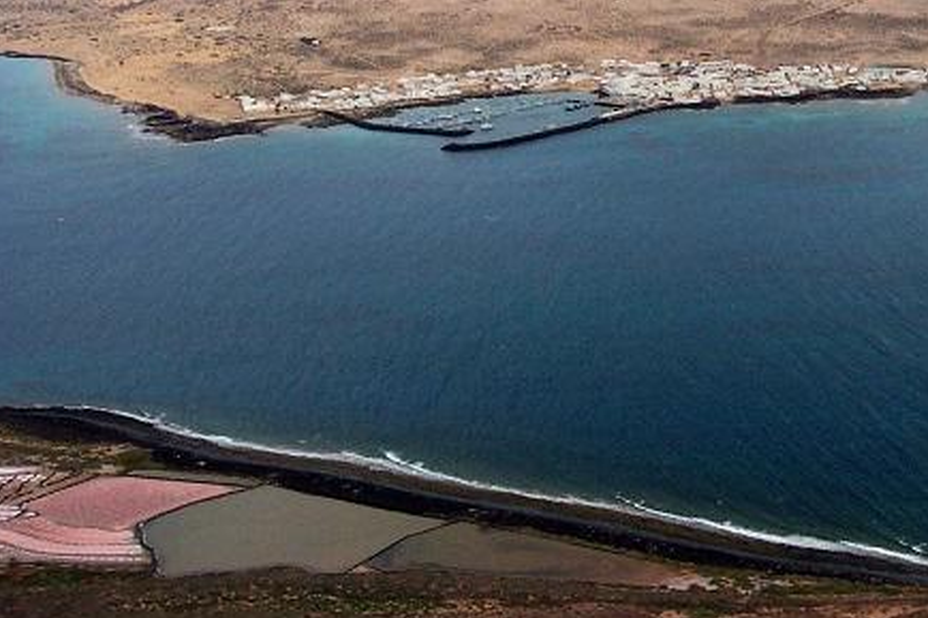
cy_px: 87
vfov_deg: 19.2
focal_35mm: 70
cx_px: 834
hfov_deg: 27.8
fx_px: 1804
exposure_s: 1/714
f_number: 4.8
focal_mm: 8
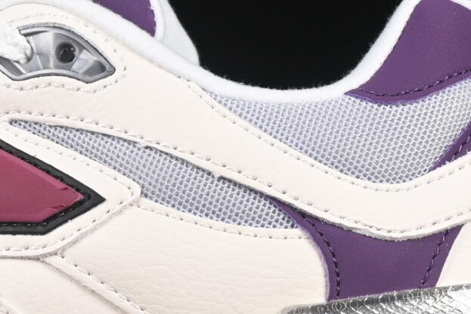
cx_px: 12
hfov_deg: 6.7
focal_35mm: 308
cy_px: 147
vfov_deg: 4.5
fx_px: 4031
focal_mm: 50
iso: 160
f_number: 7.1
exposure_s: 1/80
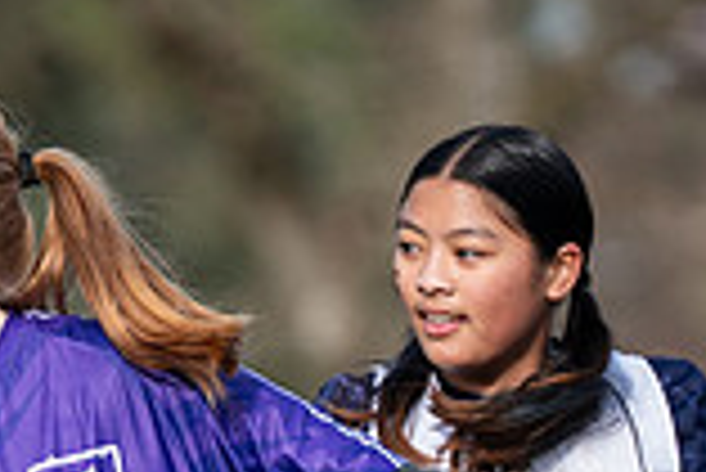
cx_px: 47
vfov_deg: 1.0
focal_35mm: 1326
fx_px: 26028
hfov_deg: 1.6
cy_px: 987
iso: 200
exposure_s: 1/1600
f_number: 2.8
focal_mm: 200
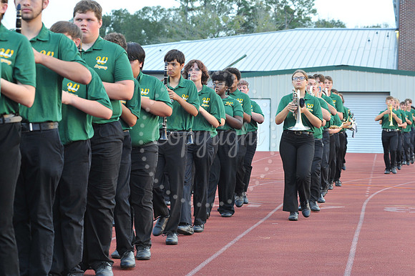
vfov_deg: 13.0
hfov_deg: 19.5
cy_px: 138
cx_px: 208
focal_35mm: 105
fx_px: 1210
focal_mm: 105
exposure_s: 1/80
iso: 1000
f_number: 7.1
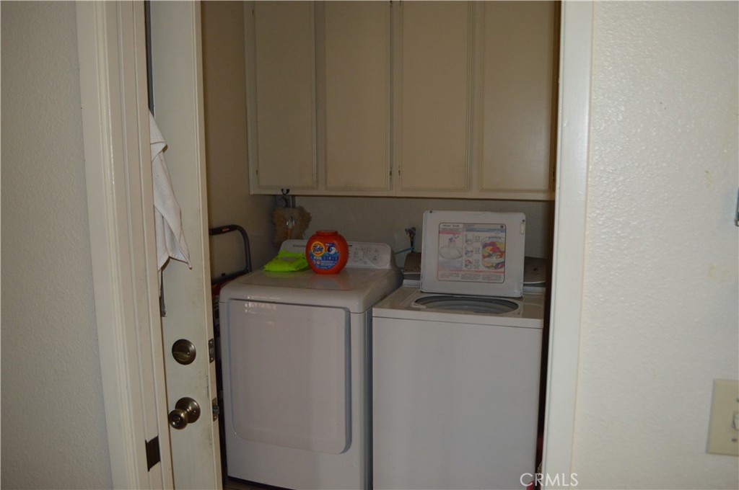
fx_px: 554
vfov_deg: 47.8
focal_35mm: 27
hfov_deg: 67.4
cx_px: 370
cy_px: 245
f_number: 3.5
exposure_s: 1/60
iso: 800
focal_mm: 18
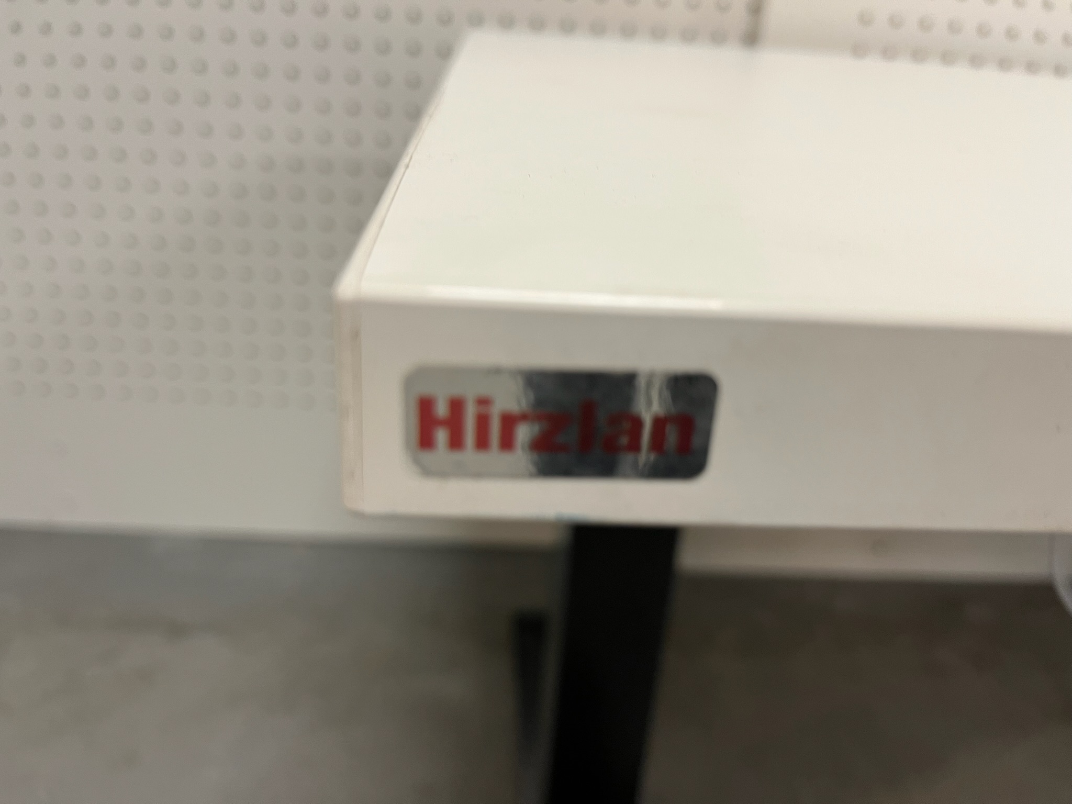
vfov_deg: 53.1
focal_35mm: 26
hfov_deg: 67.3
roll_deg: -1.3
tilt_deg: -24.4
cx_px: 536
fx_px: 805
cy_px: 402
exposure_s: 1/50
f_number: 1.6
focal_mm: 5.1
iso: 80
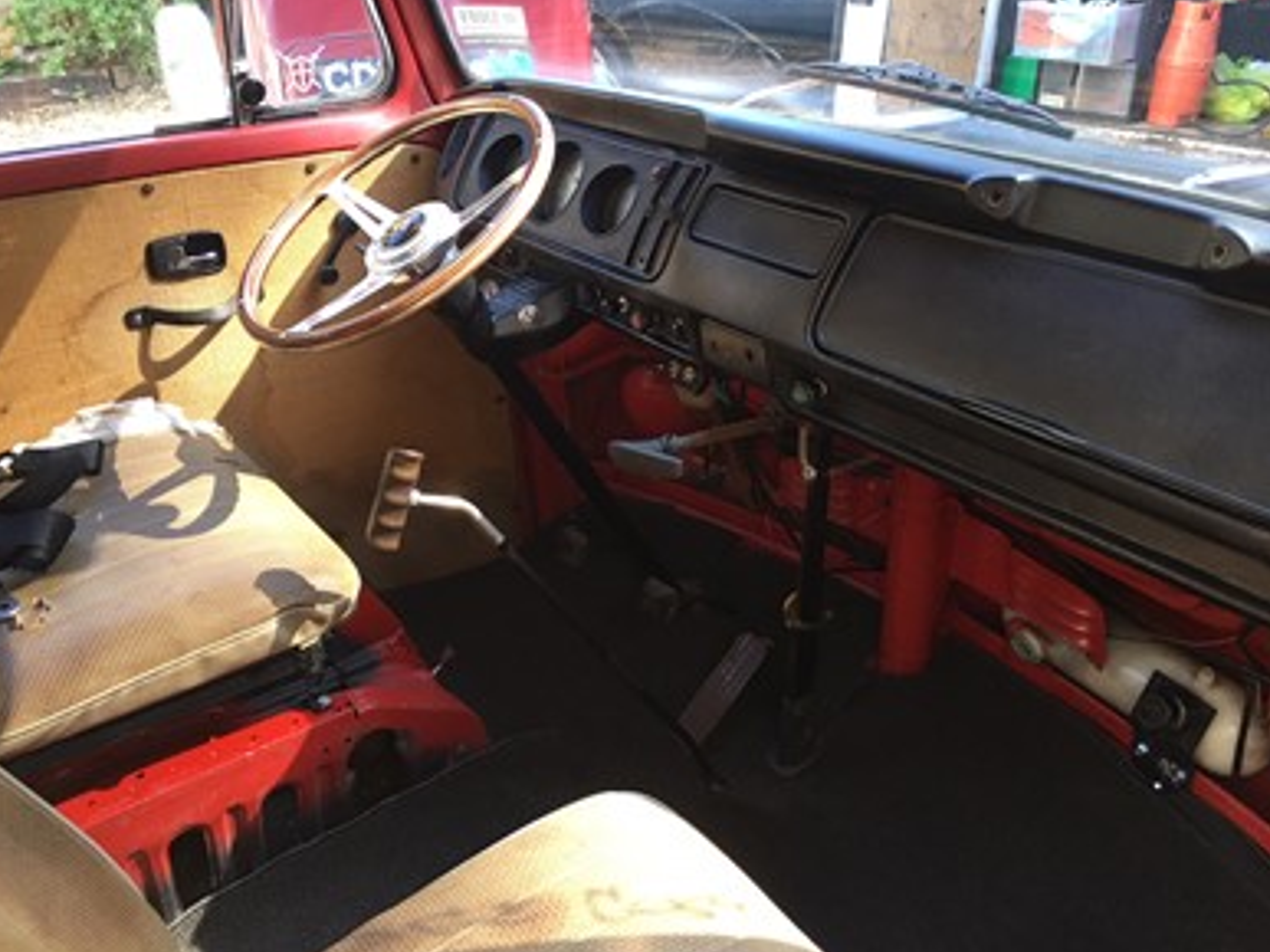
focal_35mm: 30
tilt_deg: -29.9
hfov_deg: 60.0
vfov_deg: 46.8
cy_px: 473
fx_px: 1100
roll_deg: +1.9
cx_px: 617
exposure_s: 1/33
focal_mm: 4.15
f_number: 2.2
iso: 25
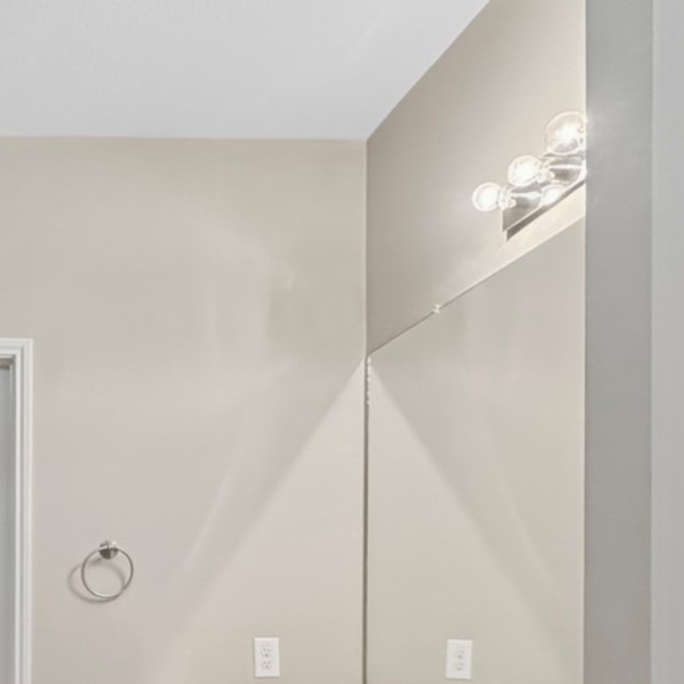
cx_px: -64
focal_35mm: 49
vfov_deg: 32.7
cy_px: 635
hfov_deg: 31.0
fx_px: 1095
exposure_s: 1/60
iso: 500
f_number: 2.2
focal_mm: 2.2
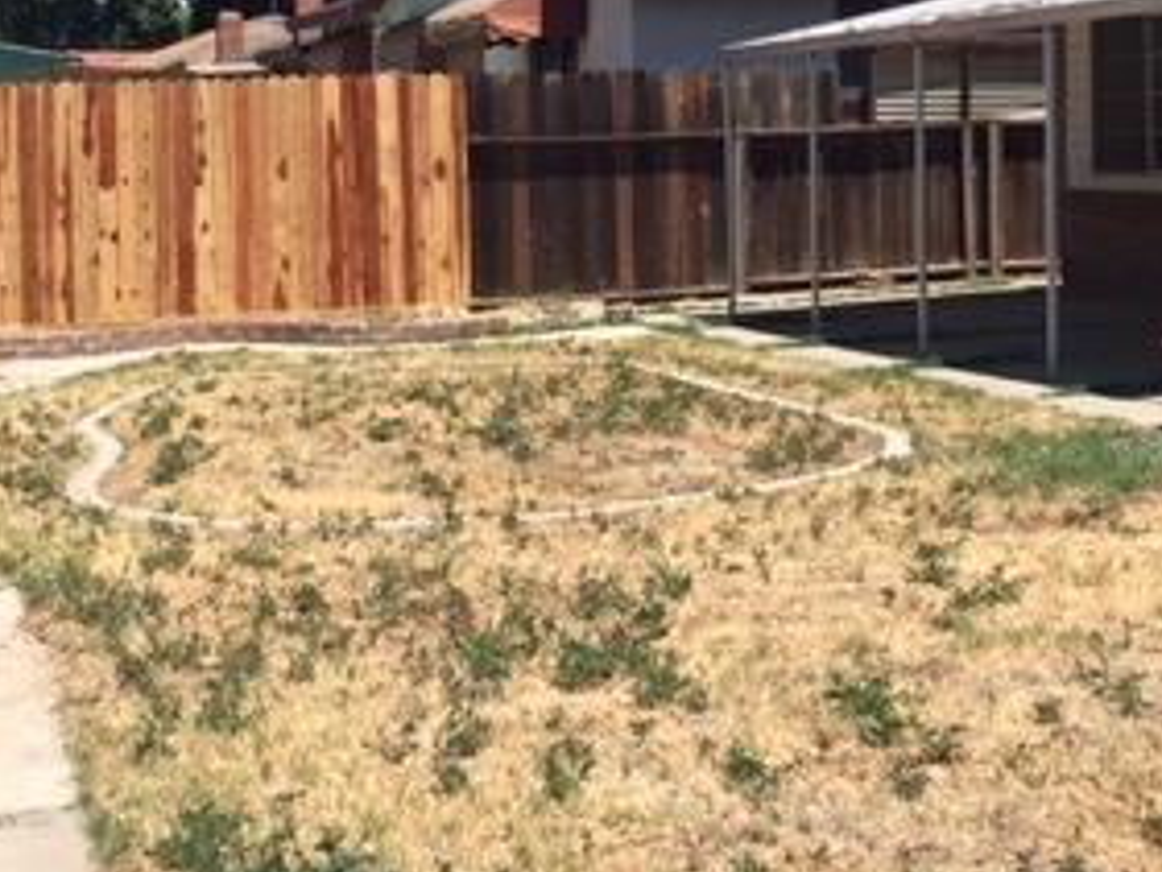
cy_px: 285
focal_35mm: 66
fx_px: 2216
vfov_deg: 22.2
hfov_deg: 29.4
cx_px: 579
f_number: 2.2
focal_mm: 4.15
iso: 25
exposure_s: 1/1538
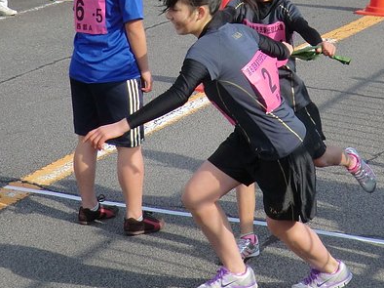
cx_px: 279
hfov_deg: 13.8
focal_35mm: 143
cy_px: -40
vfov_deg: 10.2
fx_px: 1585
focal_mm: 9.8
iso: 125
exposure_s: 1/1000
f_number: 4.2
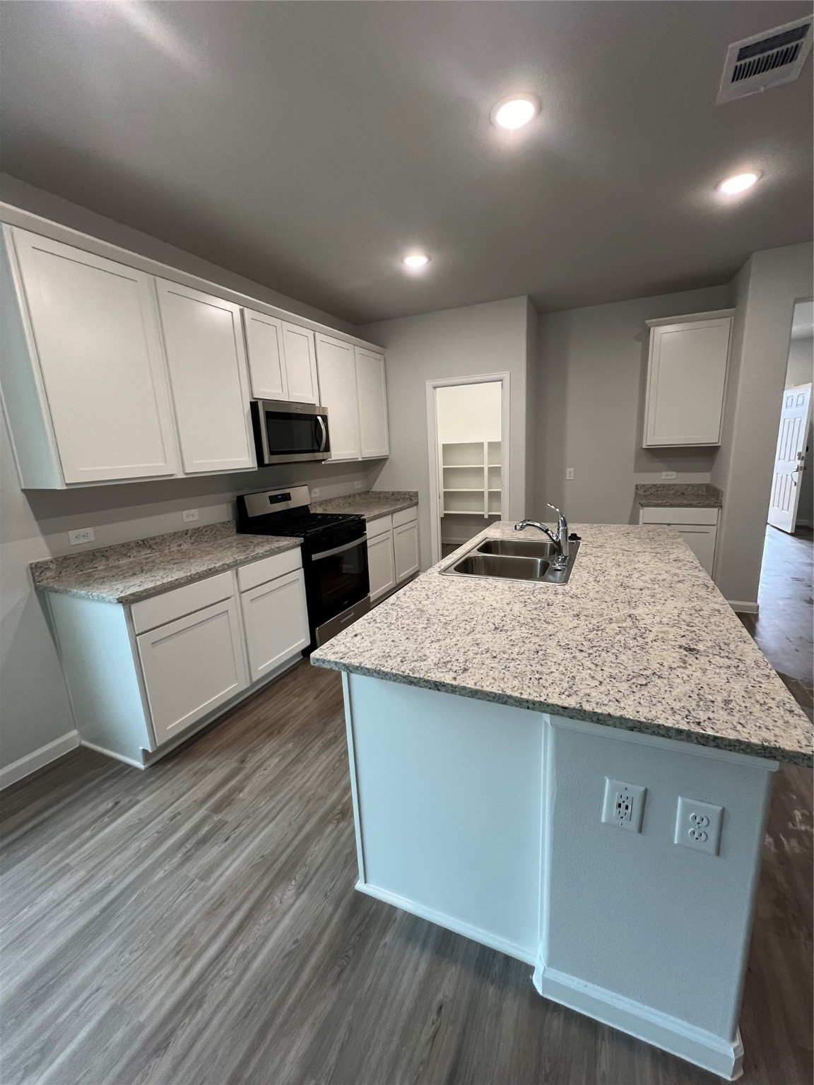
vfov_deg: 106.2
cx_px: 407
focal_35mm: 13
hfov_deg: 89.9
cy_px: 542
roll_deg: +2.7
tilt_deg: -10.9
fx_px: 408
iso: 250
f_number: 1.8
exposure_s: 1/120
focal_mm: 1.57
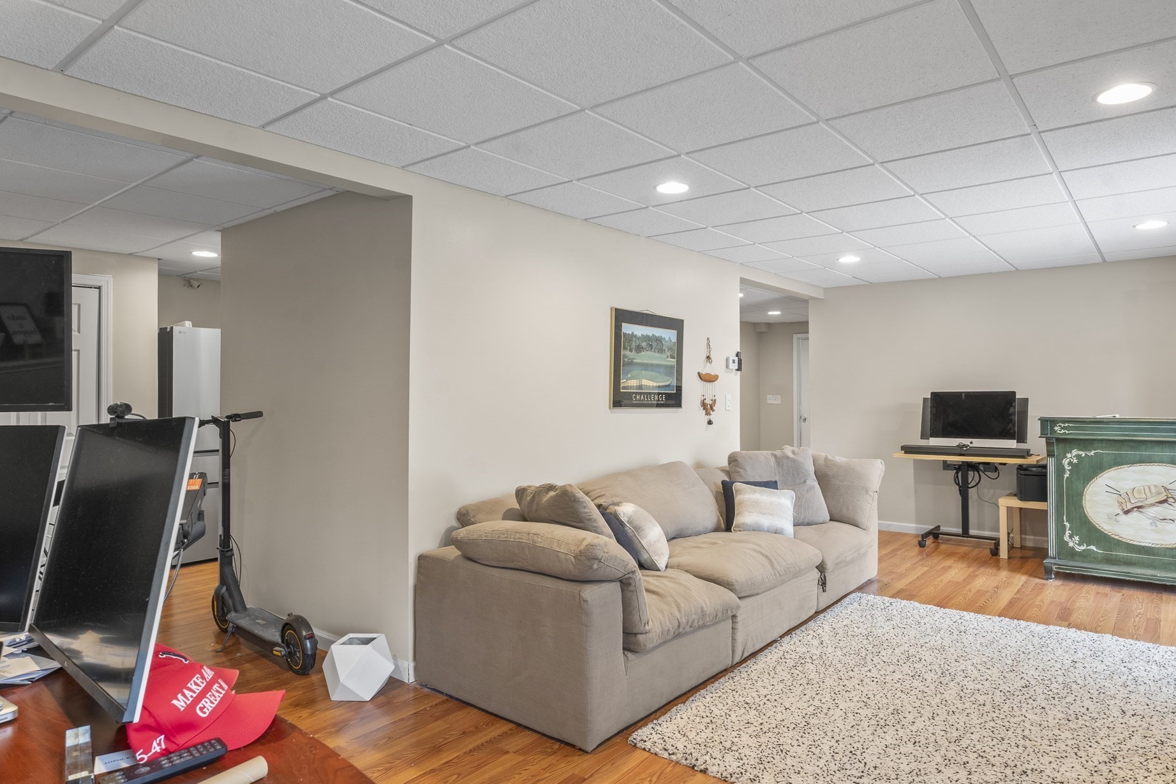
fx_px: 679
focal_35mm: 21
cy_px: 389
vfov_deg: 60.0
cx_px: 636
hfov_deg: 81.6
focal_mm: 18.7
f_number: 8
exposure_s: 1/3
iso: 800
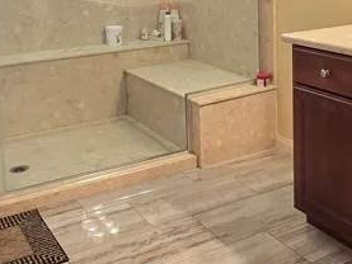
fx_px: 488
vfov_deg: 28.9
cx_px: 212
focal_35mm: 48
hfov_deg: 39.5
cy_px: 18
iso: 320
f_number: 2.2
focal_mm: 2.2
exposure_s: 1/60
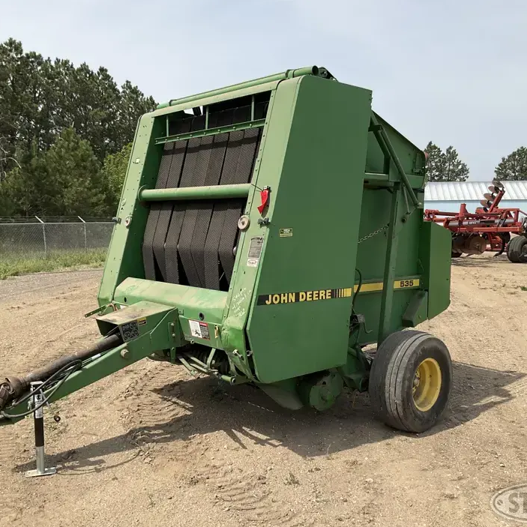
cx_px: 263
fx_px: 603
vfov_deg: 47.2
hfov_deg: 47.2
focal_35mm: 35
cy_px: 263
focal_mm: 3
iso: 25
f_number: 1.8
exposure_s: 1/1848
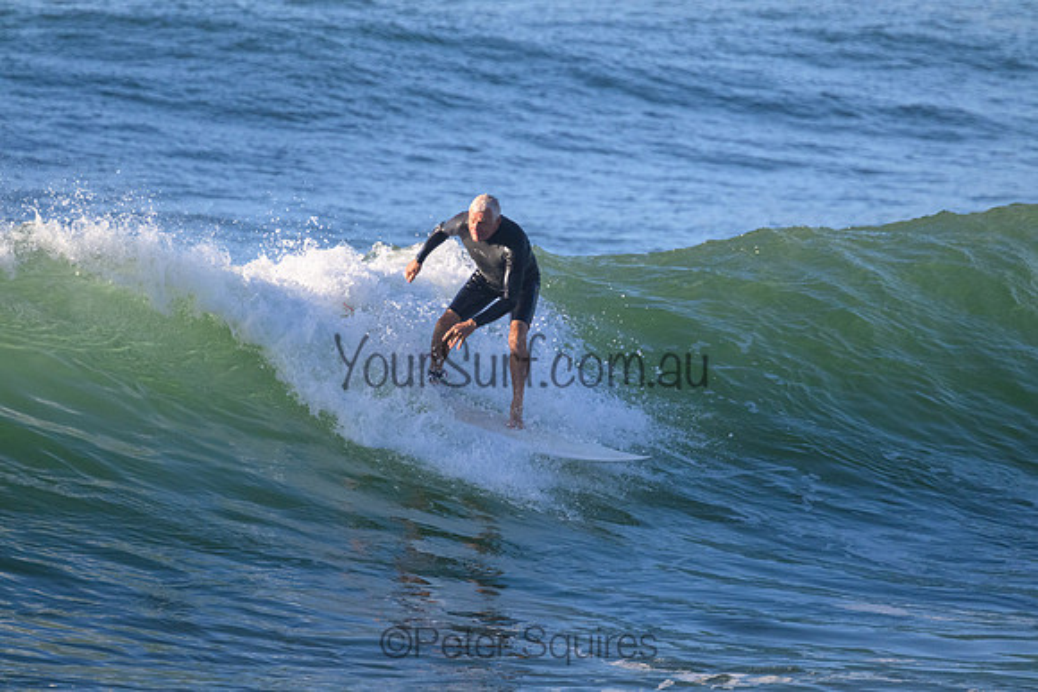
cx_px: 519
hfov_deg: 2.6
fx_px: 23071
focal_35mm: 800
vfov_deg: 1.7
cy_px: 346
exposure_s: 1/2000
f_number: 11
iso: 3200
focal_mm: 800
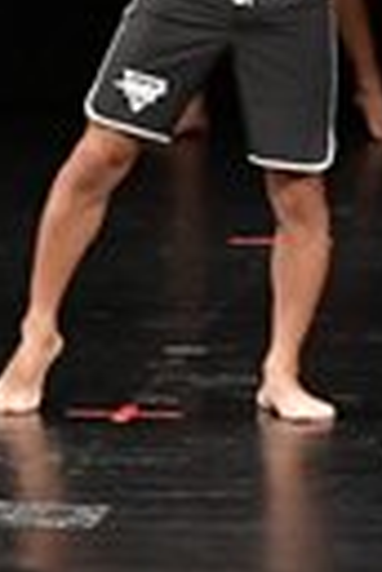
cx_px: 313
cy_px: 58
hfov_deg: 1.8
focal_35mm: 760
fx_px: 12096
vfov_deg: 2.7
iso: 3200
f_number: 5.6
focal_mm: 85
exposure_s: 1/400
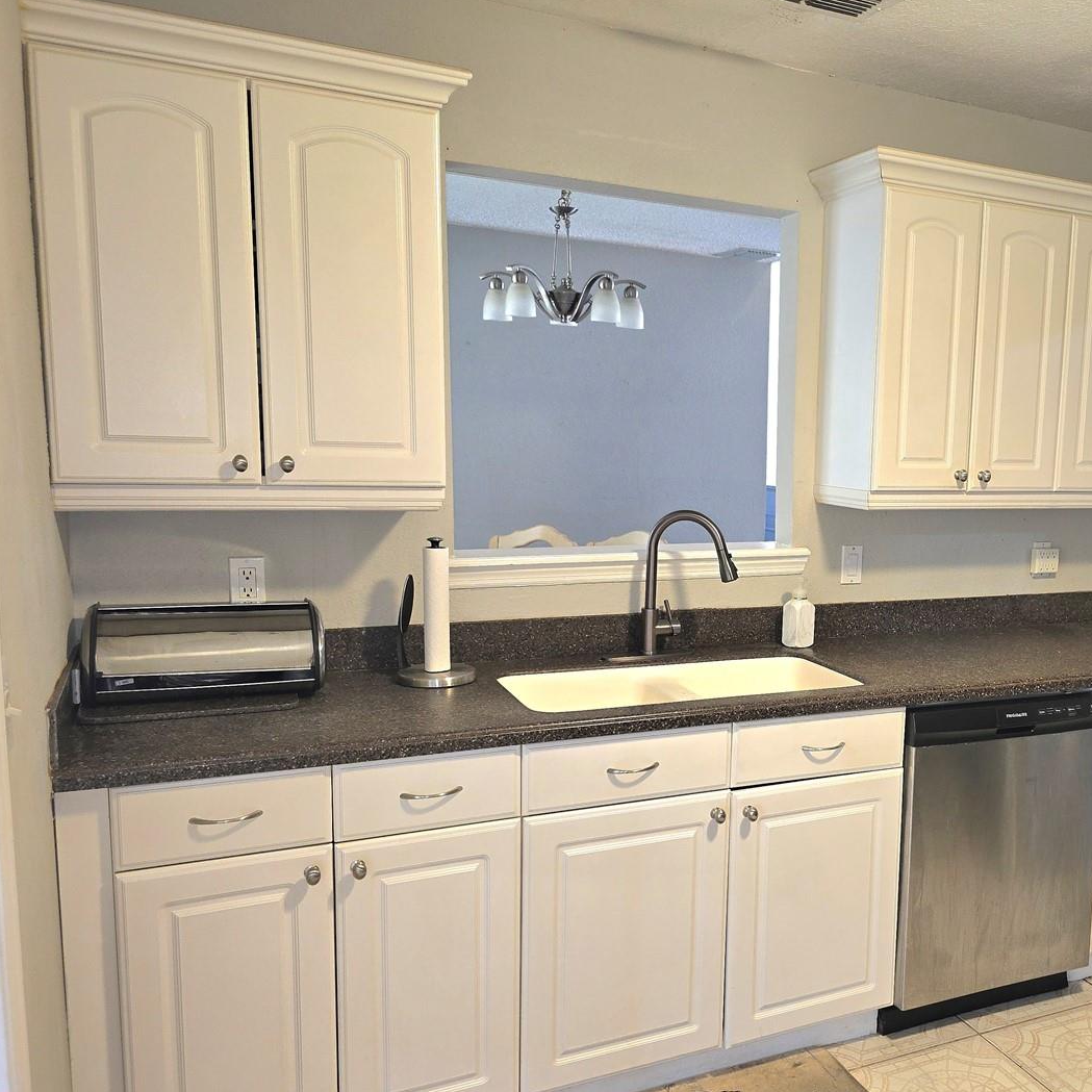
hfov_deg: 50.5
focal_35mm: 31
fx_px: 1106
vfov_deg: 52.4
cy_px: 602
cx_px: 812
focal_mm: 6.3
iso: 100
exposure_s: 1/30
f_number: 1.7
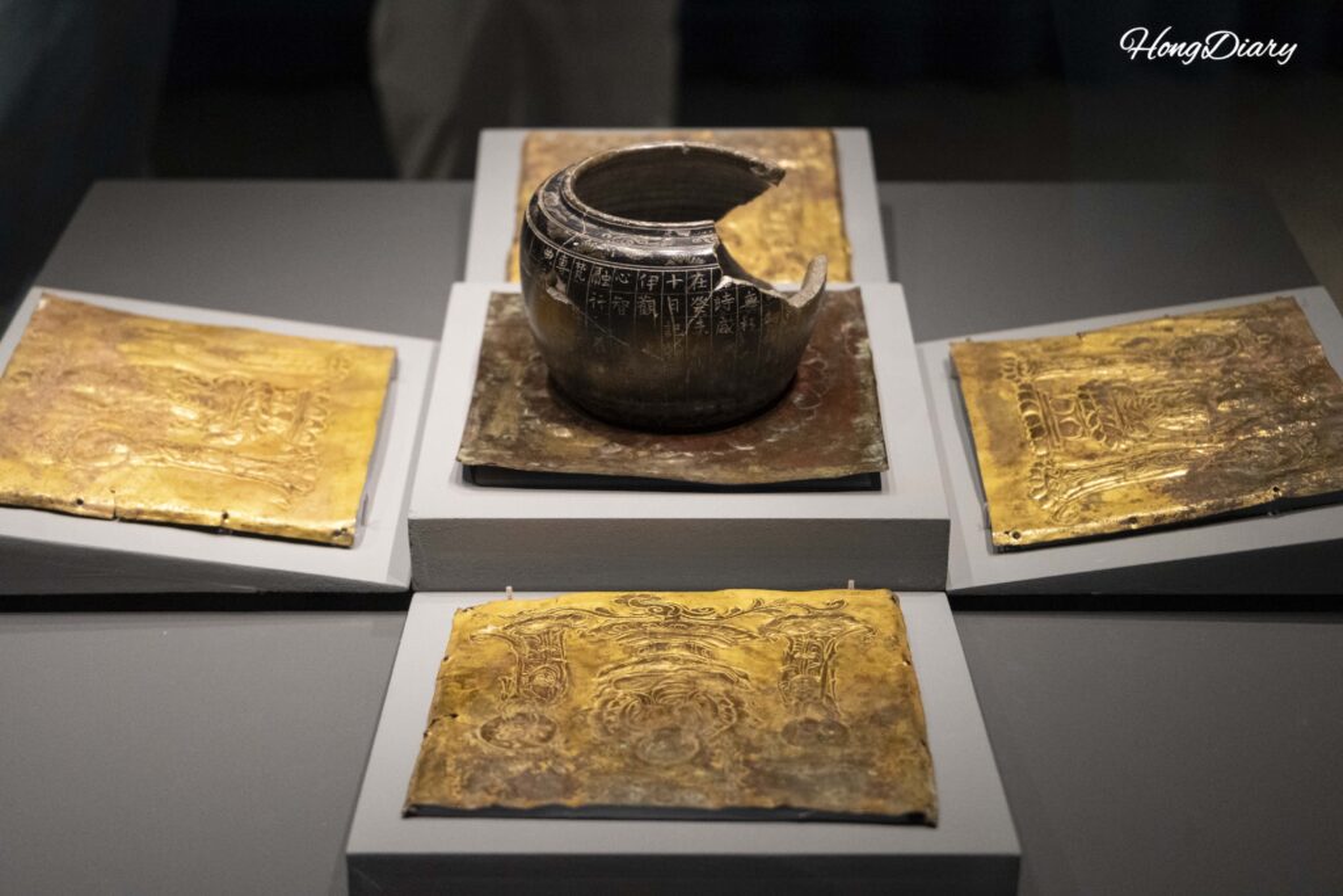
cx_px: 672
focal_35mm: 60
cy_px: 448
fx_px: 2238
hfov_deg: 33.4
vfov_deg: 22.6
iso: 10000
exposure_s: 1/160
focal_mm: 60
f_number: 5.6
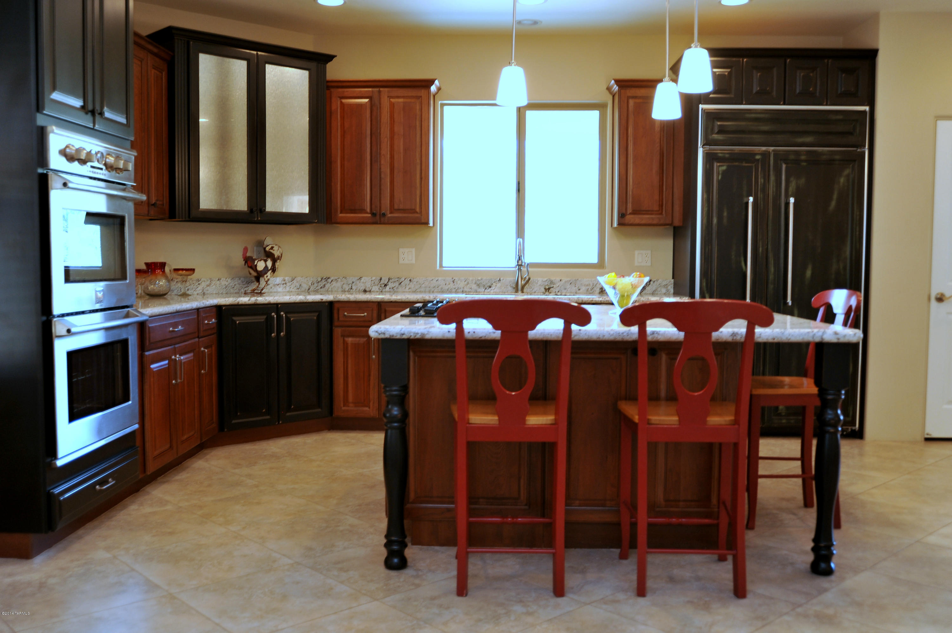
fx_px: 925
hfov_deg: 54.5
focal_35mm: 35
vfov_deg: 37.8
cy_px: 316
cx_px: 476
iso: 500
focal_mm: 35
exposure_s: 1/25
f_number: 4.5
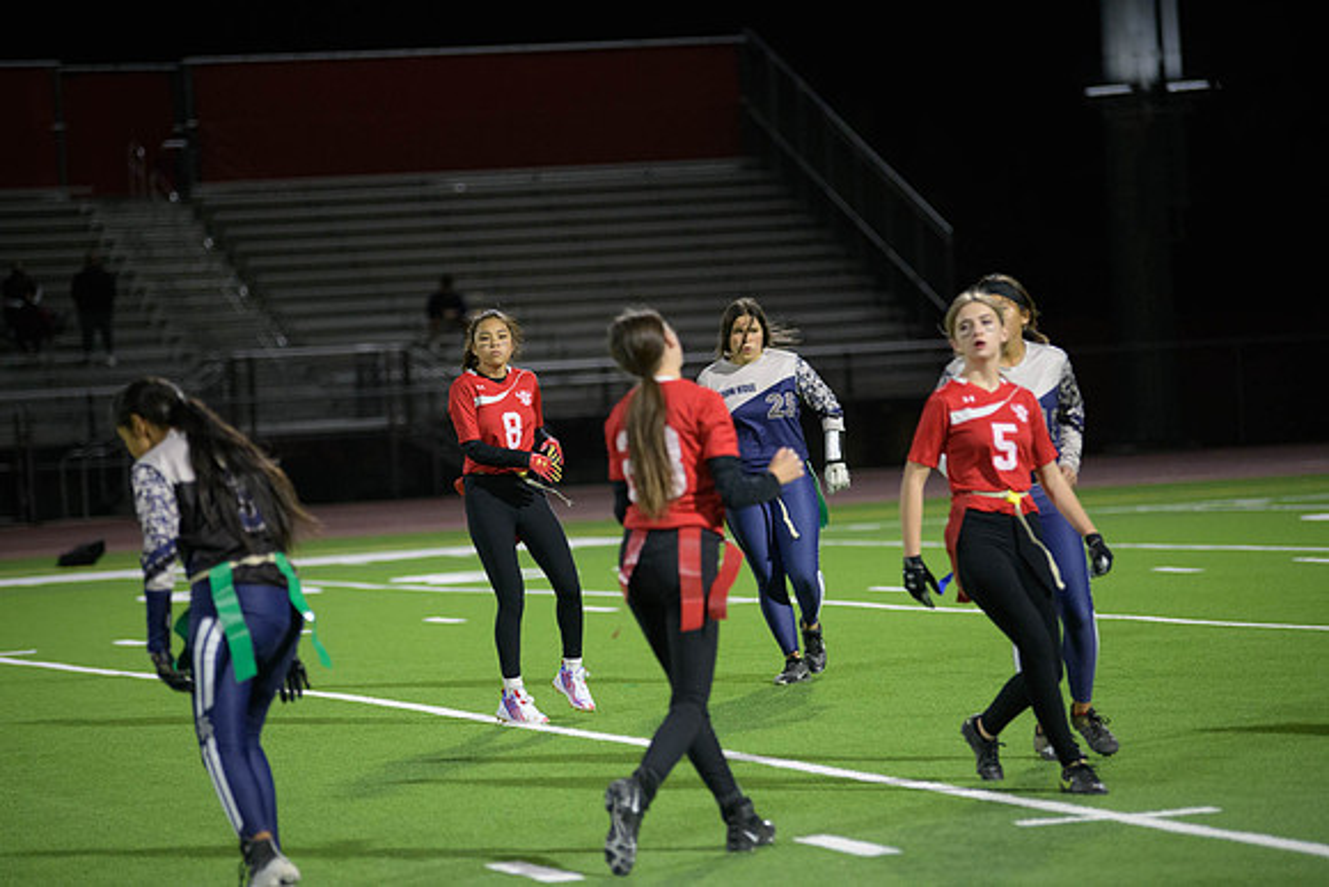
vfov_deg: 8.9
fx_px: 5723
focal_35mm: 155
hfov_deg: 13.2
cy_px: 444
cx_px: 664
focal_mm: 155
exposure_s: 1/640
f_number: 2.8
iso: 3600
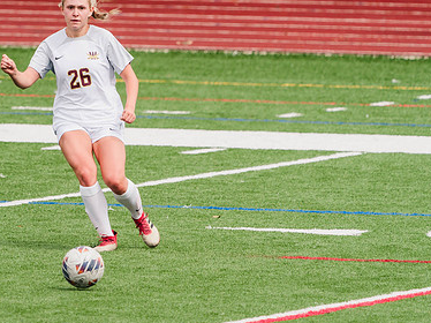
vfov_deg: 1.4
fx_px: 13189
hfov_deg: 1.9
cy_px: 99
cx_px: 81
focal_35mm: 1060
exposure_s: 1/1600
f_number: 6.3
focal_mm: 600
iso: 500
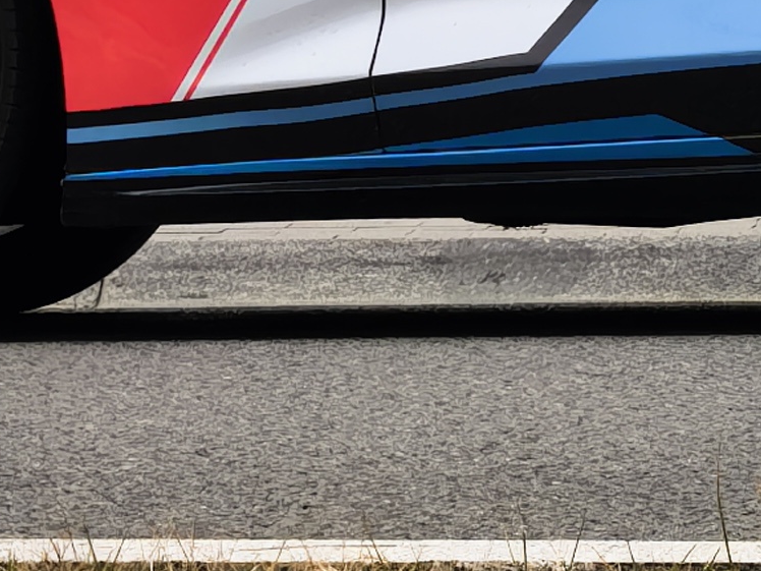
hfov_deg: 5.7
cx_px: 1027
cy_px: -526
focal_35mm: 345
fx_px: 7584
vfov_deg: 4.3
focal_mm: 6.98
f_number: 2
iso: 50
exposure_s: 1/543
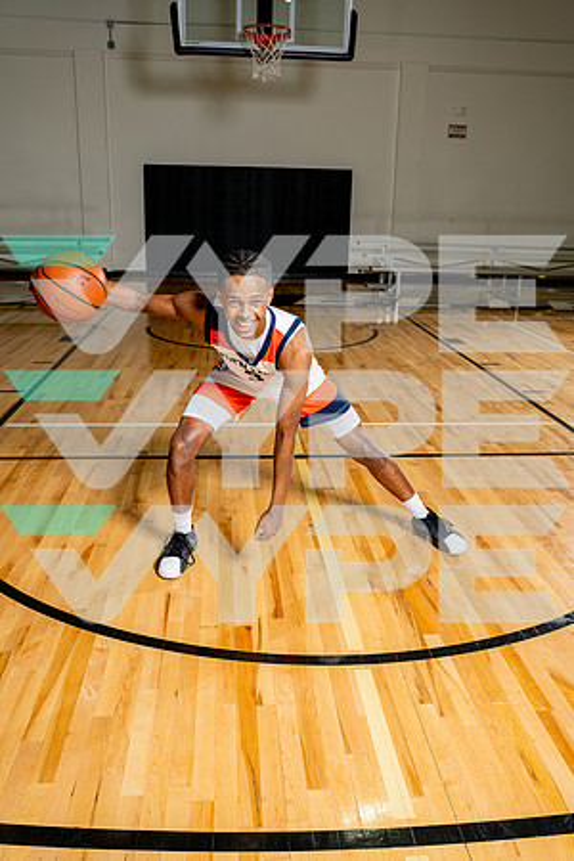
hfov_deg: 45.0
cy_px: 430
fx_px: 694
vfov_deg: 63.7
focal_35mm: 29
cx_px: 287
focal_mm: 29
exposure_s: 1/250
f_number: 5.6
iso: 250
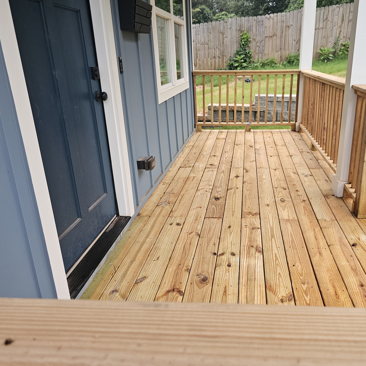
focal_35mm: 28
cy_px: 183
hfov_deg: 56.7
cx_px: 227
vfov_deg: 57.3
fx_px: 335
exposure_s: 1/180
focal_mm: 6.3
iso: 250
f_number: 1.7
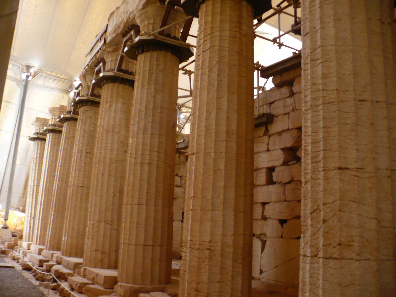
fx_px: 423
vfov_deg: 38.7
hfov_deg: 50.1
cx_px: 198
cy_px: 148
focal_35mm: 37
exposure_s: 1/8
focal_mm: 6.1
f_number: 2.8
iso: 200
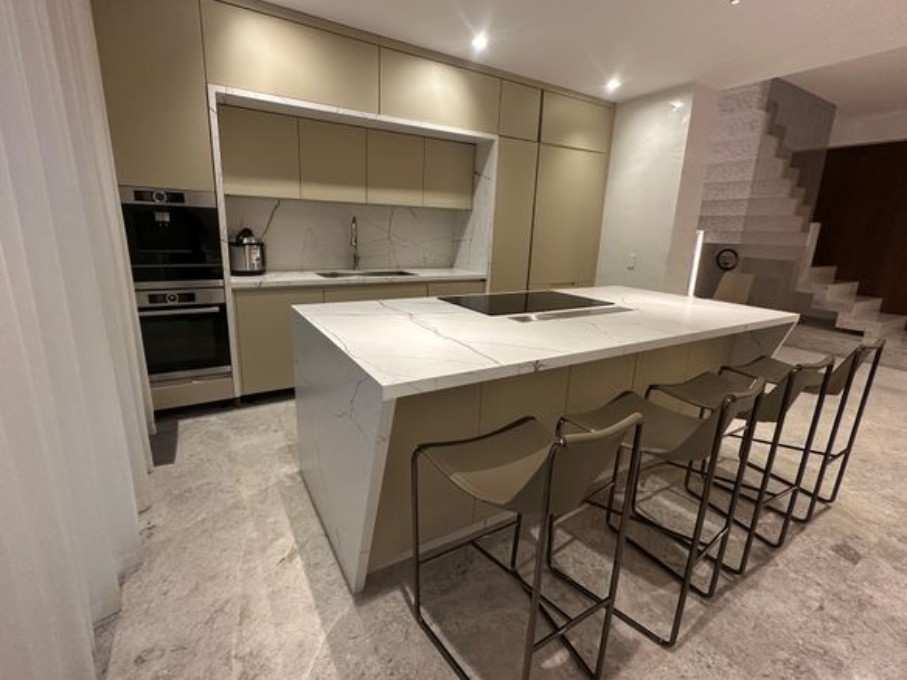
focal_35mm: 16
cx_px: 443
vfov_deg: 78.1
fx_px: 419
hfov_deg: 94.5
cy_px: 326
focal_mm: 2.22
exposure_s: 1/120
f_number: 2.2
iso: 200
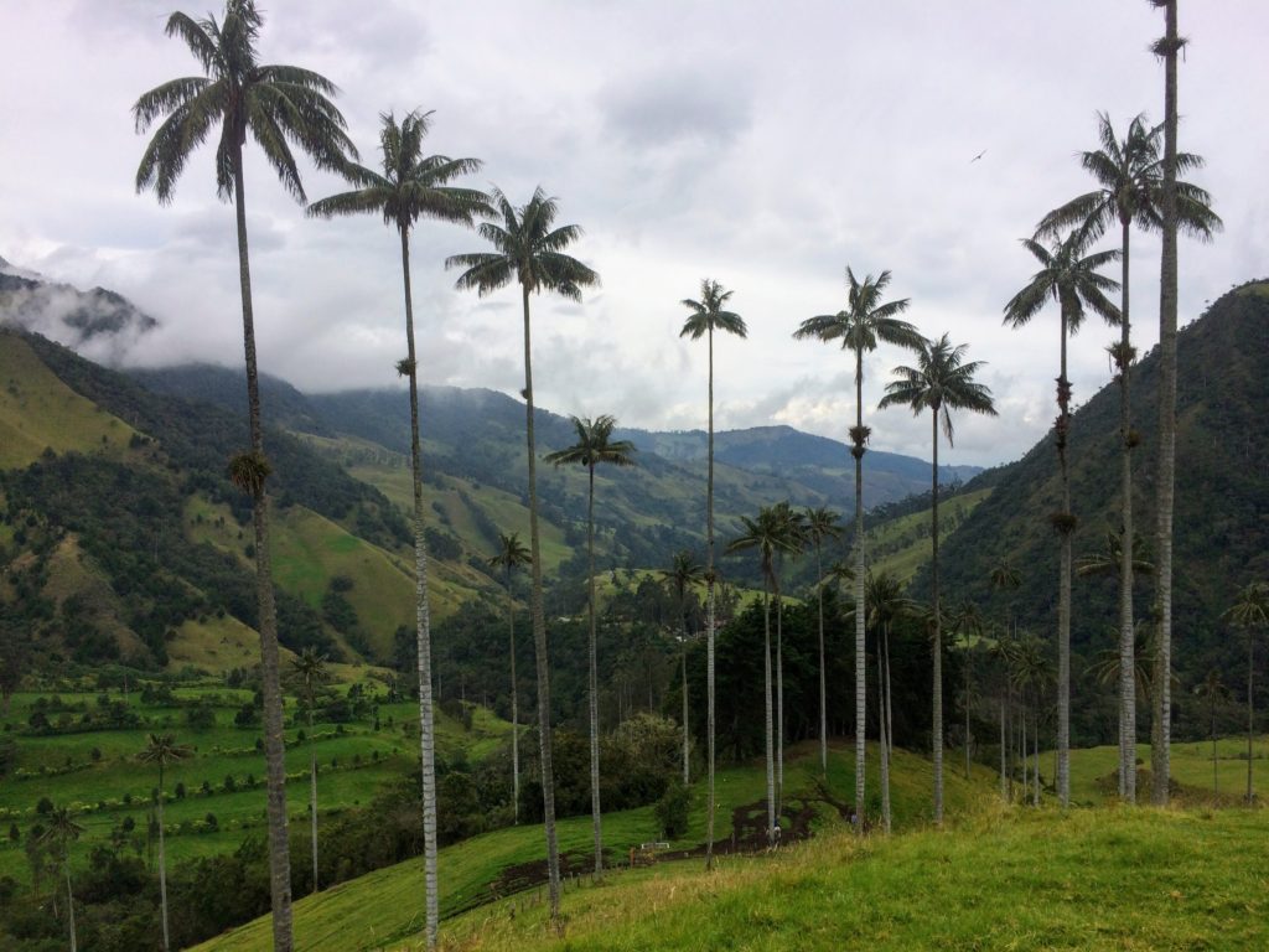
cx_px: 634
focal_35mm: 29
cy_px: 476
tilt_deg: -5.4
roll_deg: +1.2
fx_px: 1063
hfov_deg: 61.7
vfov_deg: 48.2
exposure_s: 1/2740
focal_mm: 4.15
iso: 32
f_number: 2.2
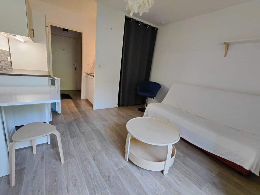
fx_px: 120
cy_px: 98
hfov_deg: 94.5
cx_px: 130
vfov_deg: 78.1
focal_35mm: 16
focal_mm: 1.64
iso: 250
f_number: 2.2
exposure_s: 1/60
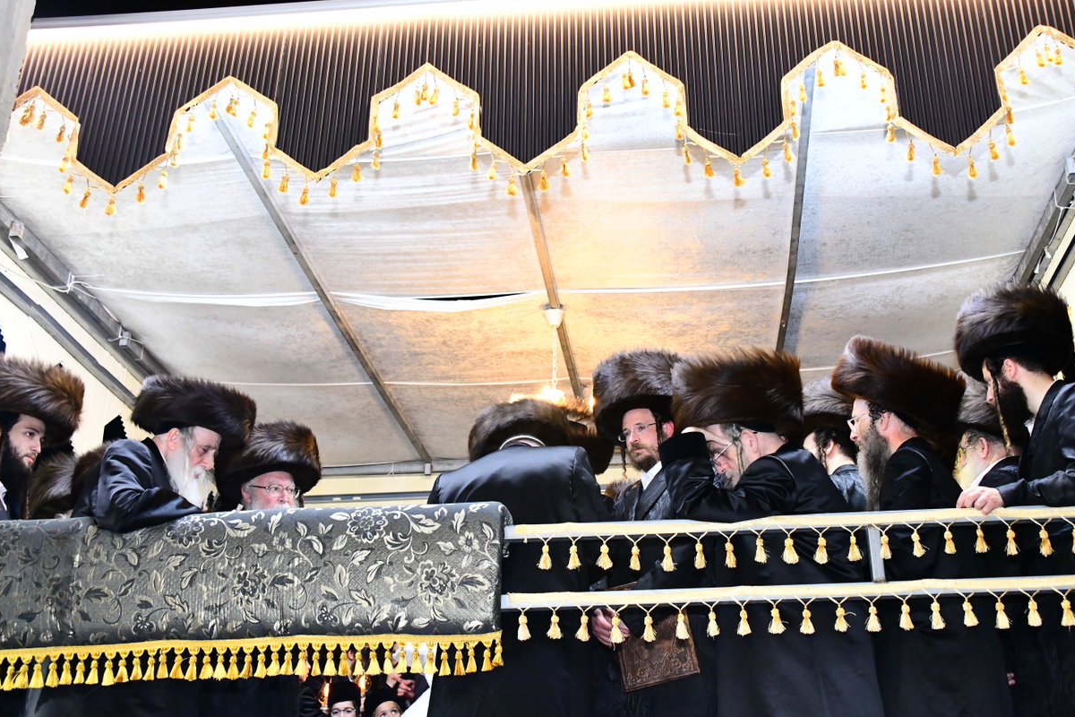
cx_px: 595
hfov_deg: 46.3
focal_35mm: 42
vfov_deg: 31.9
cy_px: 369
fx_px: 1254
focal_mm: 36
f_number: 5.6
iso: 4000
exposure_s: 1/125
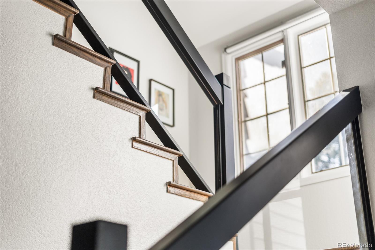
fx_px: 521
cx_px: 188
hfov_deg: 39.6
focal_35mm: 50
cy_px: 125
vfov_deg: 27.0
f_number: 1.8
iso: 500
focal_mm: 50
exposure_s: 1/1250
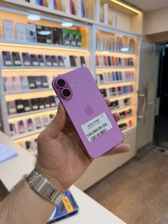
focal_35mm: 24
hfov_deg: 56.8
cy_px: 112
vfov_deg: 71.6
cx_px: 84
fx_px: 155
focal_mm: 6.76
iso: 80
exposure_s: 1/467
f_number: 1.78
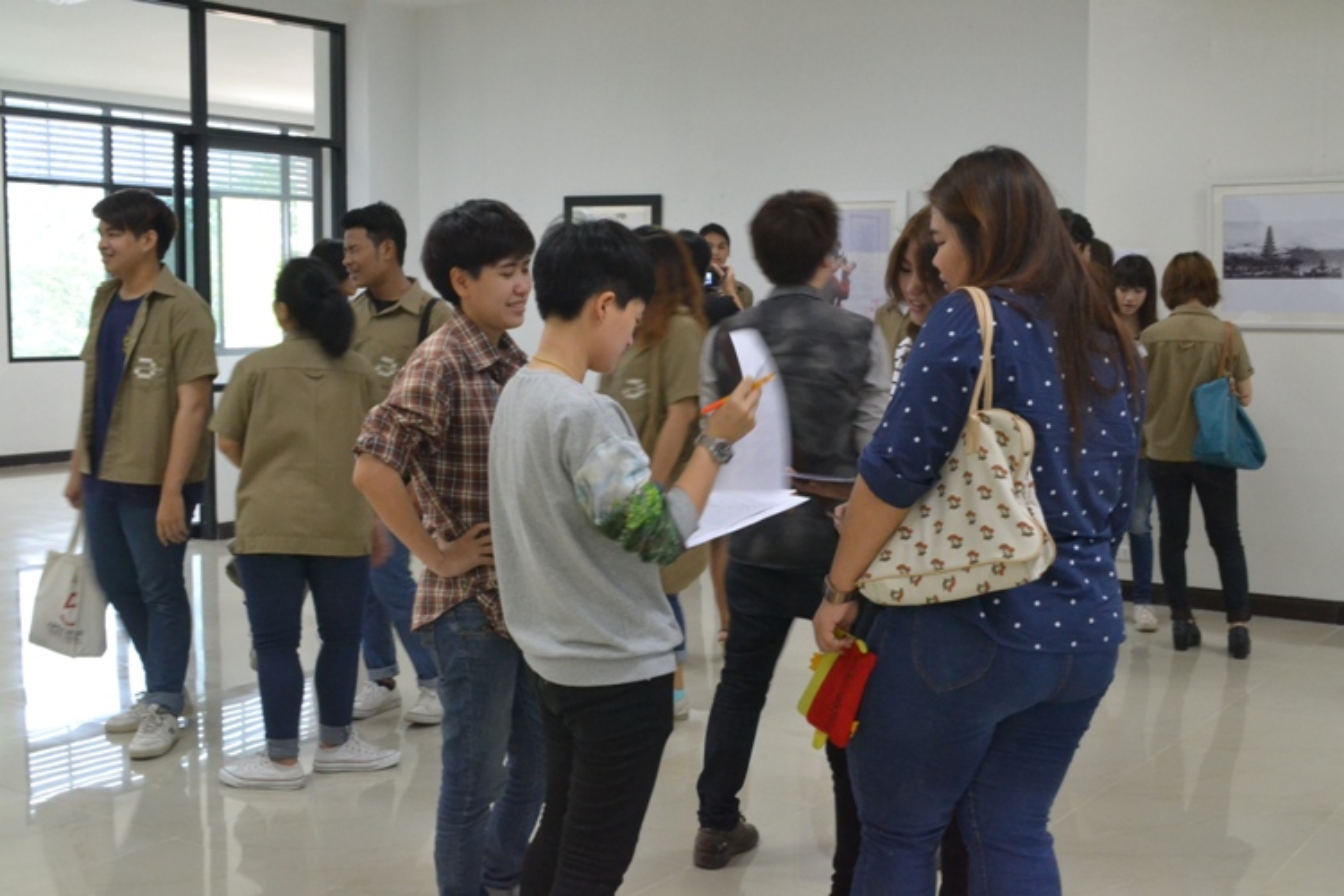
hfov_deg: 46.4
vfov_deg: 31.9
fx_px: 1568
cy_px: 448
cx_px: 672
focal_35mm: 42
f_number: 10
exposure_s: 1/30
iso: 2200
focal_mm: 28
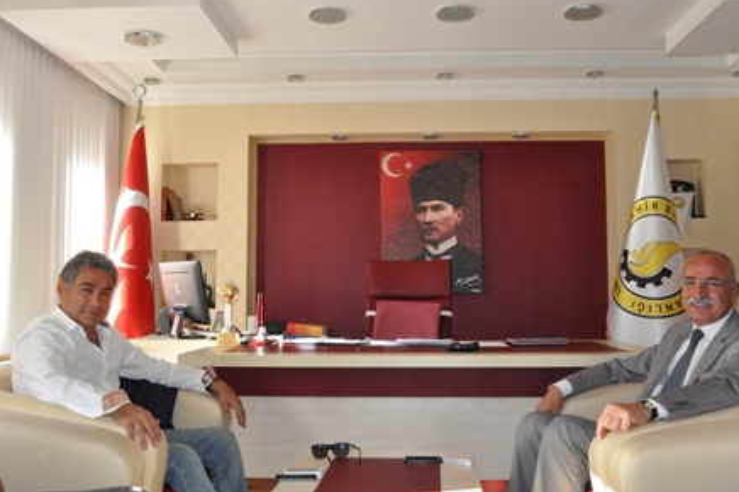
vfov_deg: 35.9
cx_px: 376
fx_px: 759
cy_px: 244
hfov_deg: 51.9
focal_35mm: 37
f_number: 10
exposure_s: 1/200
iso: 2500
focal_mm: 24
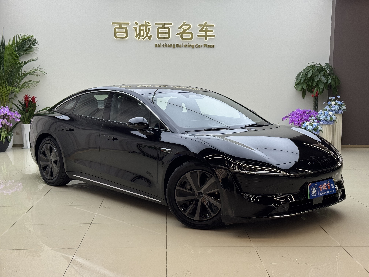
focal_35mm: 48
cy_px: 138
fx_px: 512
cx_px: 184
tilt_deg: -6.7
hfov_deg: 39.7
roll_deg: -0.4
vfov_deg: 30.3
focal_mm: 6.76
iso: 64
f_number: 1.78
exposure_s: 1/267
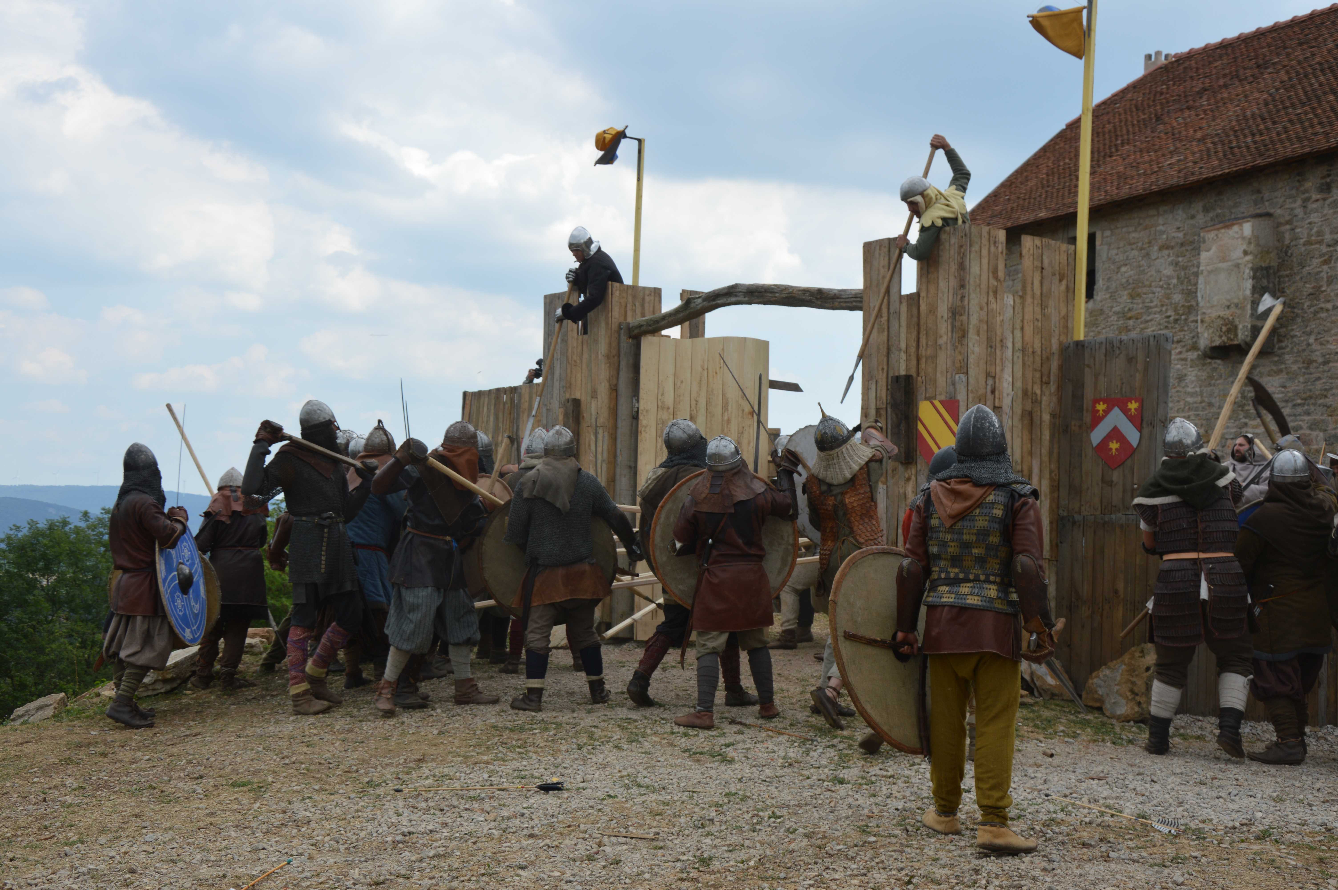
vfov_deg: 29.8
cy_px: 445
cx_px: 669
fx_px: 1671
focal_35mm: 45
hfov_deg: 43.6
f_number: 7.1
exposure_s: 1/200
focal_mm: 30
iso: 100
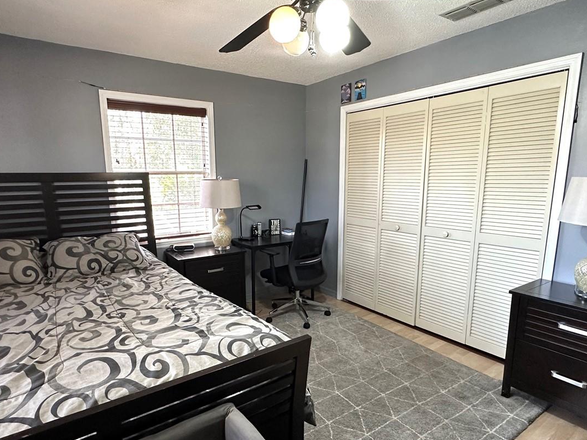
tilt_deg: -10.5
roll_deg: +0.7
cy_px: 239
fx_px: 356
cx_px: 266
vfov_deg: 63.3
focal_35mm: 21
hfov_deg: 78.8
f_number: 2.2
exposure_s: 1/60
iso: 320
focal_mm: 2.22
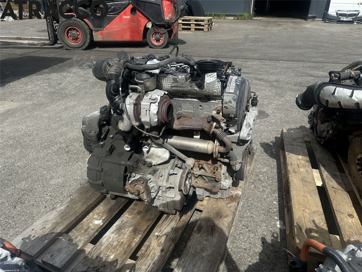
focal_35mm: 24
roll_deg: -0.7
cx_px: 181
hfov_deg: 71.6
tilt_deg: -28.2
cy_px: 136
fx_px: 251
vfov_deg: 56.8
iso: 80
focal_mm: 6.86
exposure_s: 1/5525
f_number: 1.78
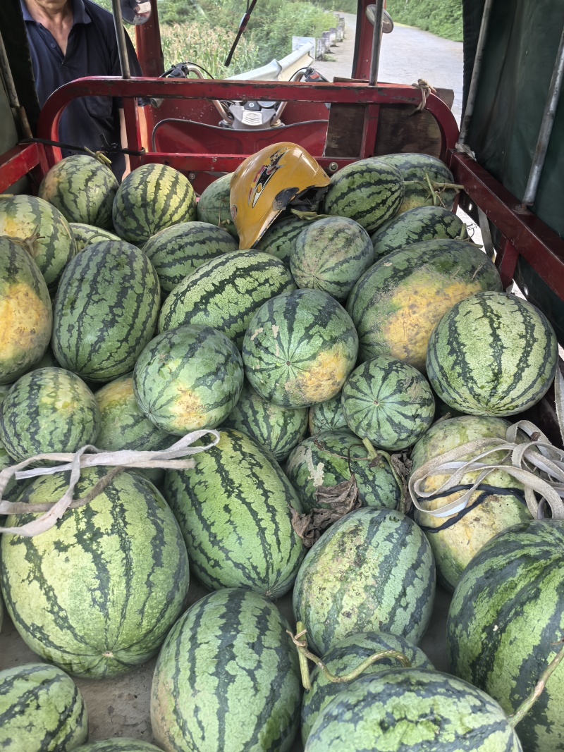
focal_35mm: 27
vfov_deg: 65.3
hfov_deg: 51.3
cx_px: 282
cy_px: 376
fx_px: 587
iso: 200
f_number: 2
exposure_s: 1/100
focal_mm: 5.75
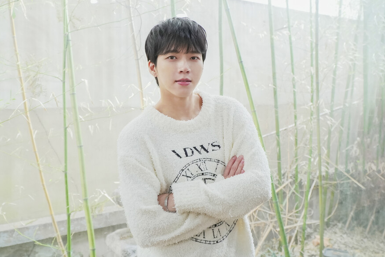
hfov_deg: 60.3
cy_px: 126
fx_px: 332
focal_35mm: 31
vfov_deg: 42.3
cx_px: 191
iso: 800
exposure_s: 1/60
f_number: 4
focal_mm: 20
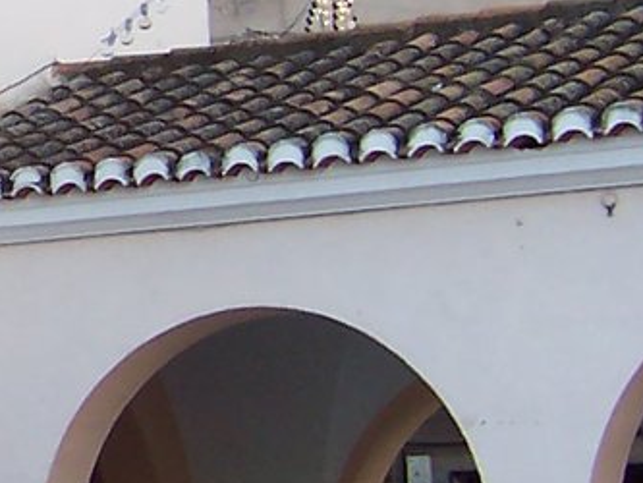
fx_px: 3010
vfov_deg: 9.1
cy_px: 63
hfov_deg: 11.5
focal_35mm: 162
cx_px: -438
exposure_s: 1/125
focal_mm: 5.6
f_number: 3.4
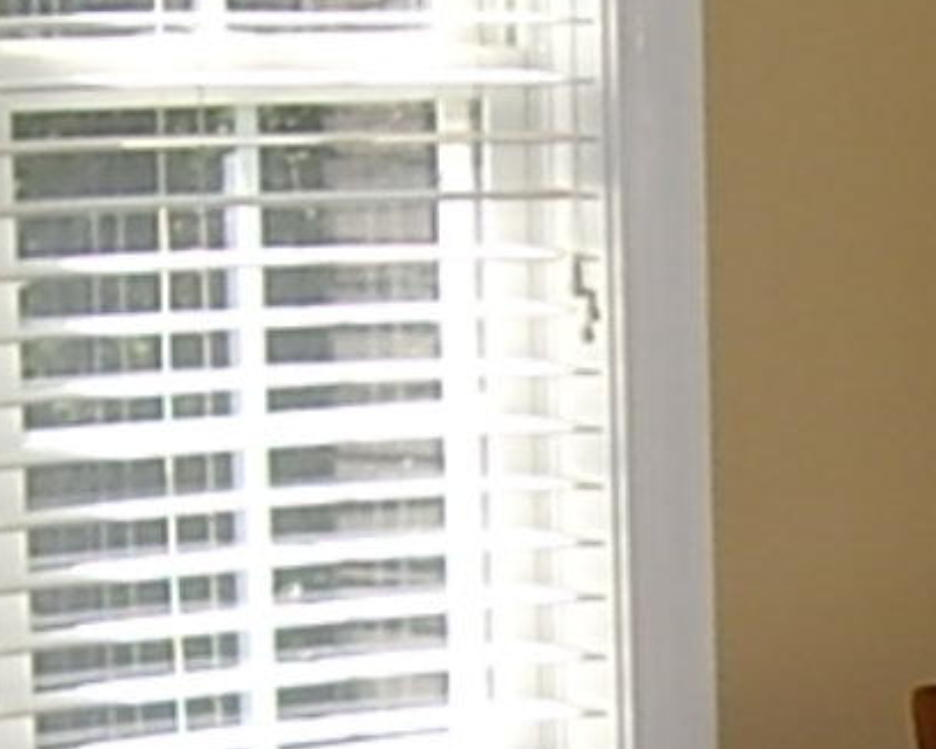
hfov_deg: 9.1
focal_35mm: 210
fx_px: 5820
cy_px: 1057
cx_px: 1166
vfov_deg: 7.3
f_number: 2.7
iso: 50
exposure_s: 1/125
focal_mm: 6.2
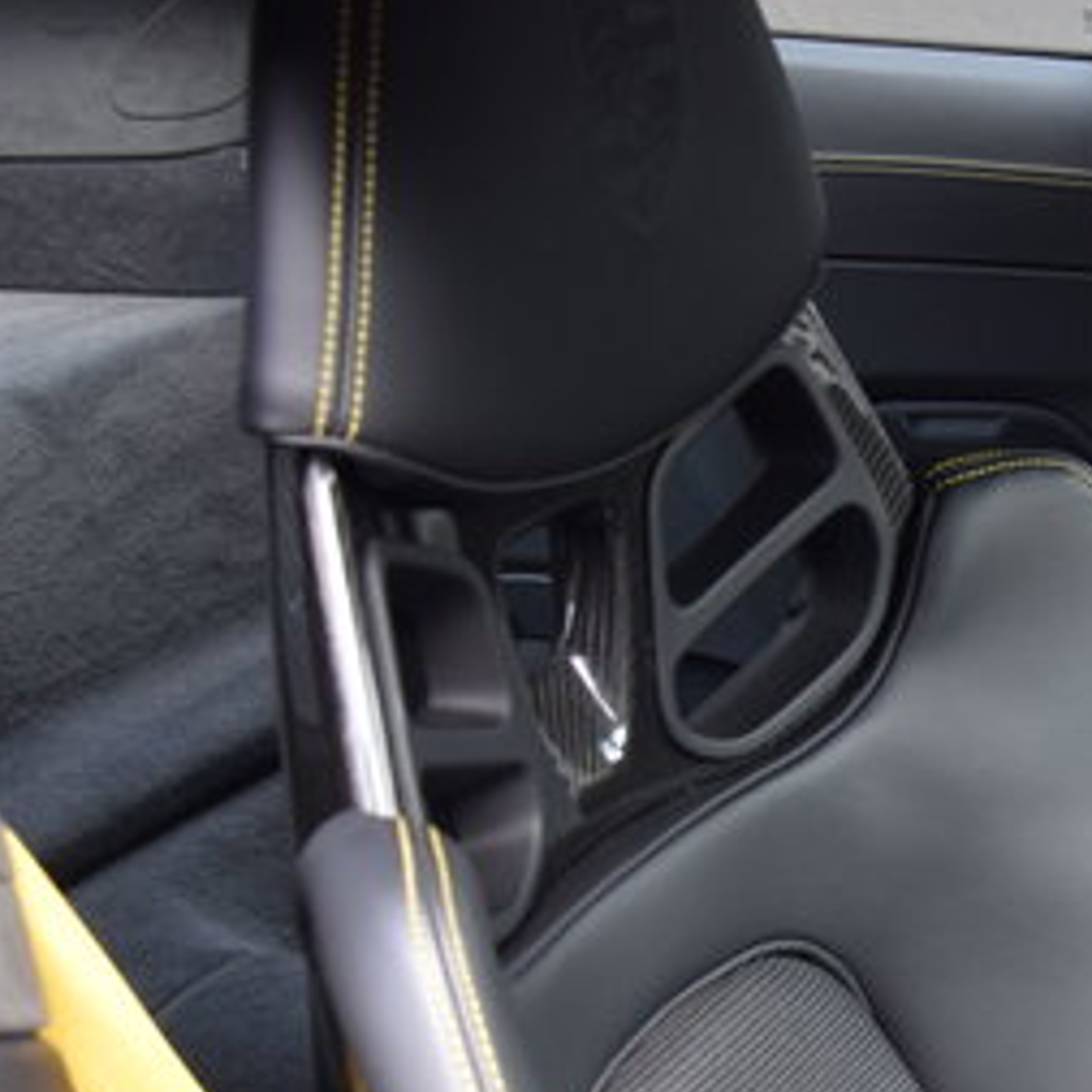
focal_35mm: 93
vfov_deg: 18.3
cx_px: 1530
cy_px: 1047
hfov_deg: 17.2
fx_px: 3319
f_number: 5.6
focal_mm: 24
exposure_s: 1/125
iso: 400
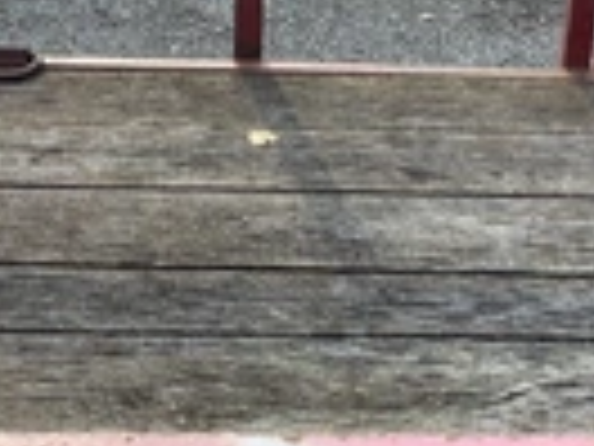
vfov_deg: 15.7
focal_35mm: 94
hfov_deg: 20.9
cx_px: 333
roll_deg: -4.2
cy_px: 257
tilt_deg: -29.8
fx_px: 1613
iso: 25
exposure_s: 1/127
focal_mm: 3.3
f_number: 2.4
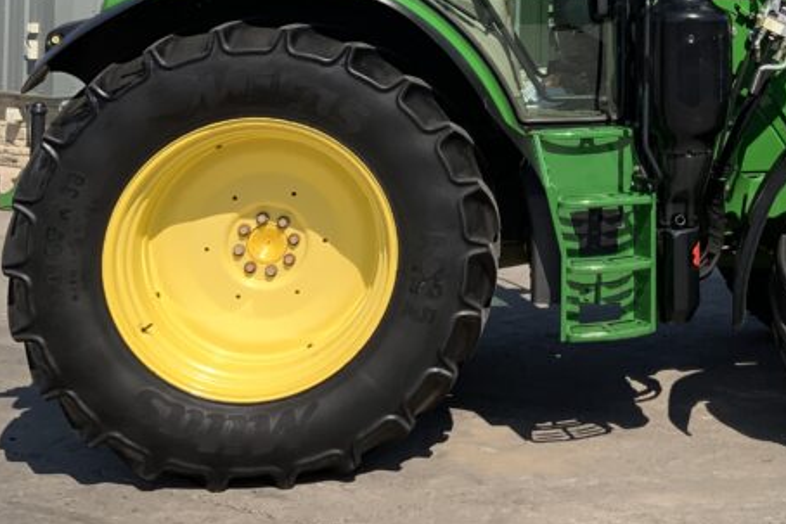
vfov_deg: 19.2
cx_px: 741
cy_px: -50
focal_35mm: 68
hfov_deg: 28.3
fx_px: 1485
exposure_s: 1/1534
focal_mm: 3
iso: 16
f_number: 1.8
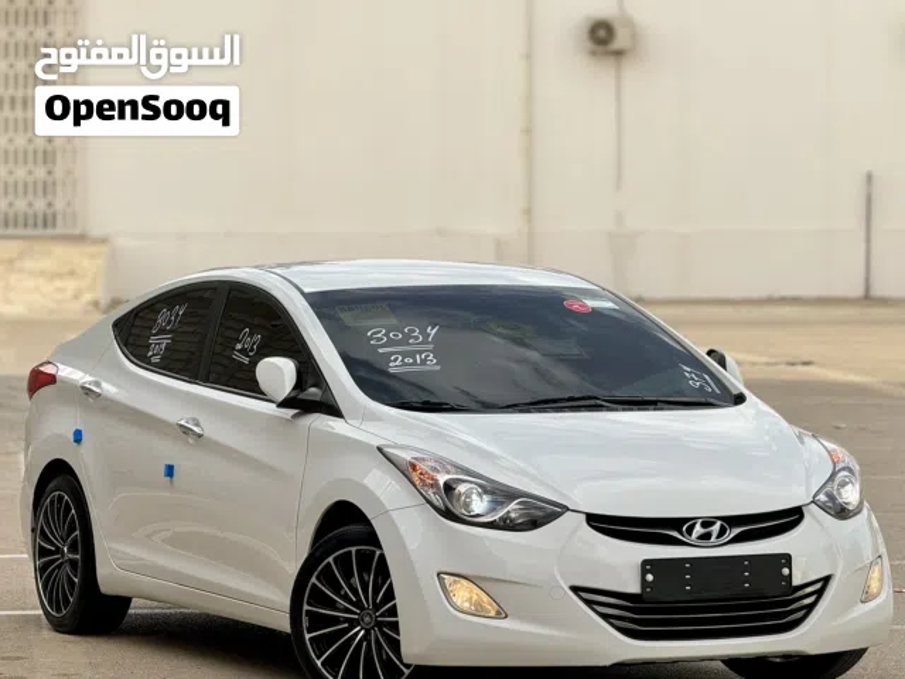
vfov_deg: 12.3
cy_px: 340
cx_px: 452
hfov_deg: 16.4
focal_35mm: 120
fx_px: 3137
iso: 50
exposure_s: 1/354
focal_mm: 15.66
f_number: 2.8
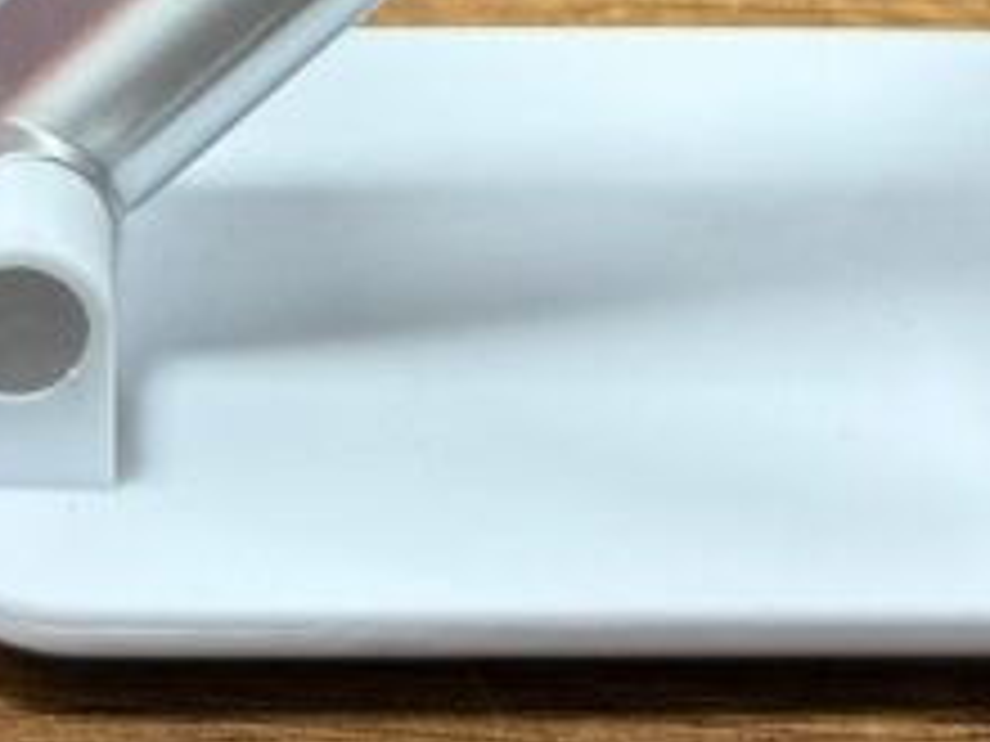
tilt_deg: -17.0
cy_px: -845
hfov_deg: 15.0
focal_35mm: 131
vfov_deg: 10.3
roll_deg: -0.7
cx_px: 198
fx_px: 3747
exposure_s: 1/50
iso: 160
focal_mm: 6.76
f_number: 1.78
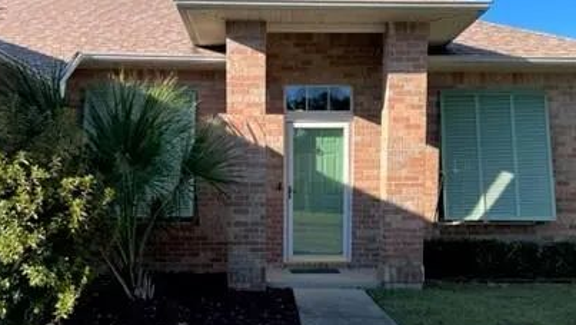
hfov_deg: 45.5
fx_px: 688
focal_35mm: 45
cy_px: 251
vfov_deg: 26.2
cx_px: 282
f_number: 1.5
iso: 50
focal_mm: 5.7
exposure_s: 1/1079
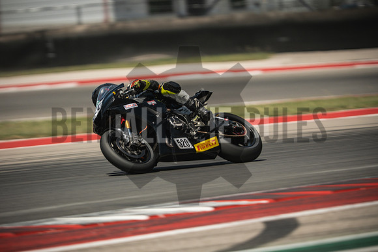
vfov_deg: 3.3
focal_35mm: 420
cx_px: 189
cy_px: 126
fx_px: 4411
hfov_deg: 4.9
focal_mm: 280
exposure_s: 1/320
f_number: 2.8
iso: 500
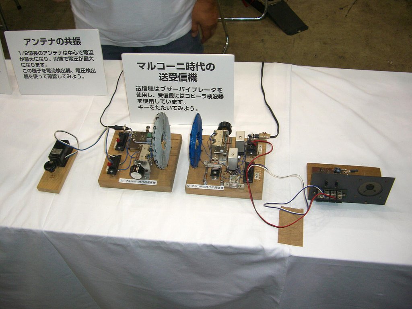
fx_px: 452
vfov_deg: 37.7
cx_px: 206
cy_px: 154
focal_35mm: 38
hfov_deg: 49.0
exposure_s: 1/125
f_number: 2.8
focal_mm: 7.9
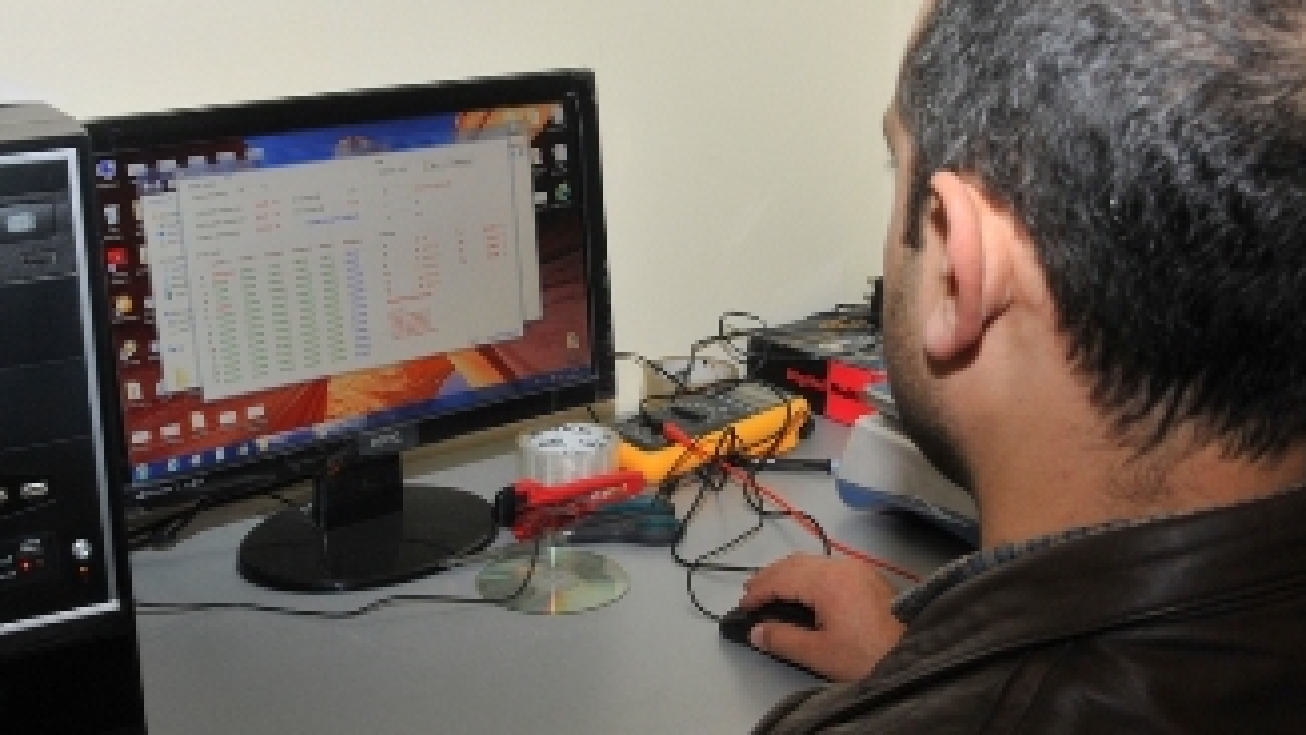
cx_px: 563
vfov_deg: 27.7
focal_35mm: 43
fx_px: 1489
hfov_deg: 47.2
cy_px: 407
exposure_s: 1/60
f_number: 8
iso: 500
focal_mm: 20
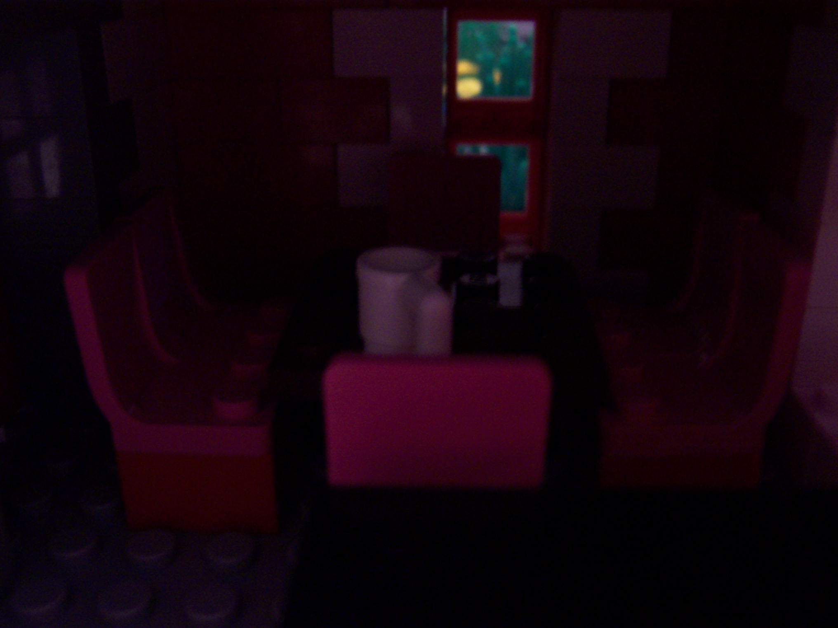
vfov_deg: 39.7
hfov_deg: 51.4
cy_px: 314
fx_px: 872
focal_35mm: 36
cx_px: 419
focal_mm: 5.6
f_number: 2.8
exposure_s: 1/8
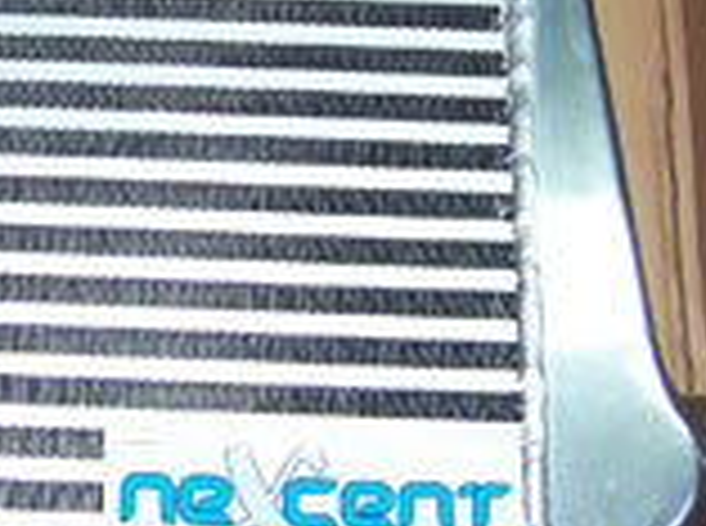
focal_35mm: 92
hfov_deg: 20.3
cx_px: -76
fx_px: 1872
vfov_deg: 15.9
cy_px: 90
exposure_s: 1/60
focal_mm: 5.6
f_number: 2.8
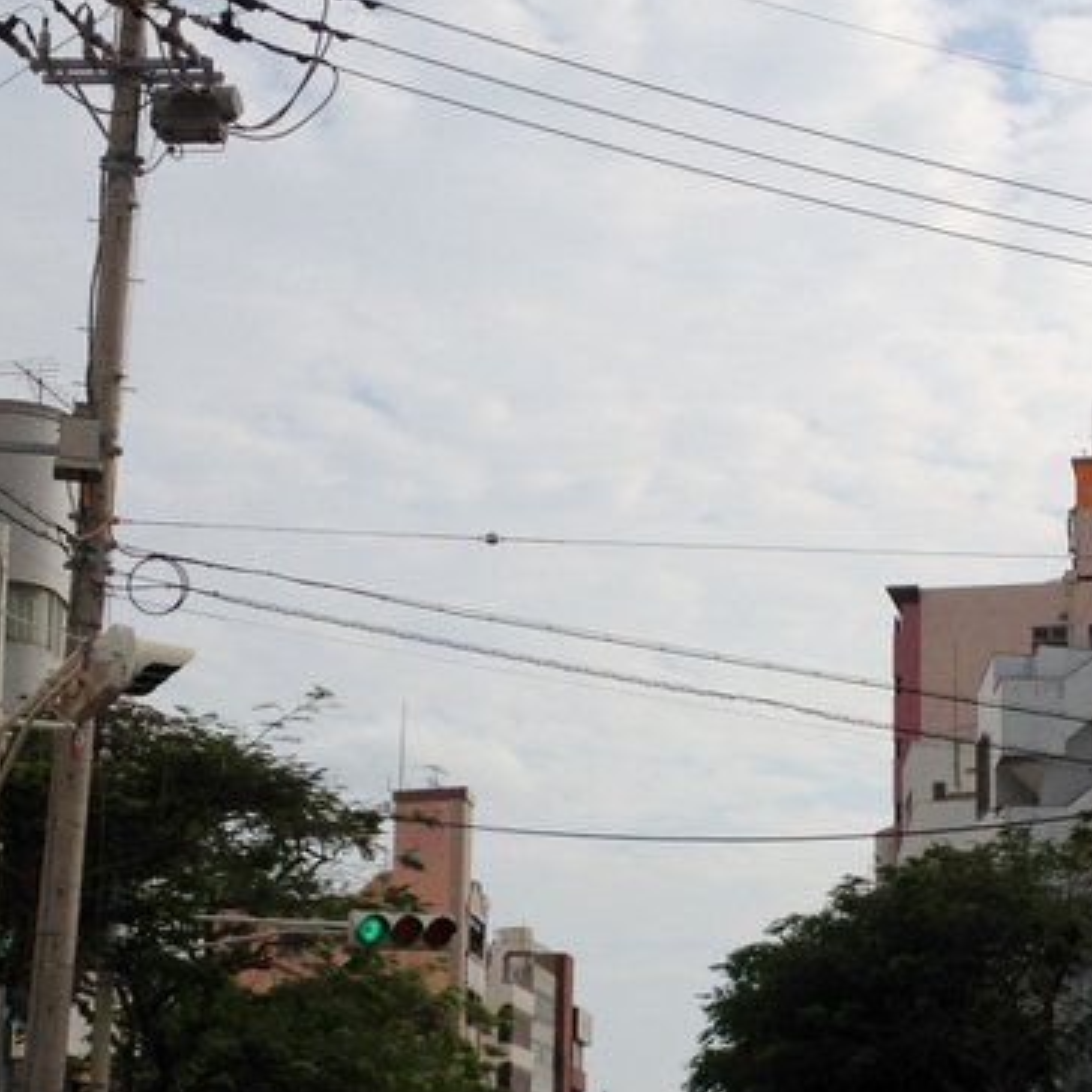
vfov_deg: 19.8
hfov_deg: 19.9
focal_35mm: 87
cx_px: 708
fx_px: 3105
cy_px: 792
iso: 50
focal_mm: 4.28
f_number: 2.4
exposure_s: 1/3953
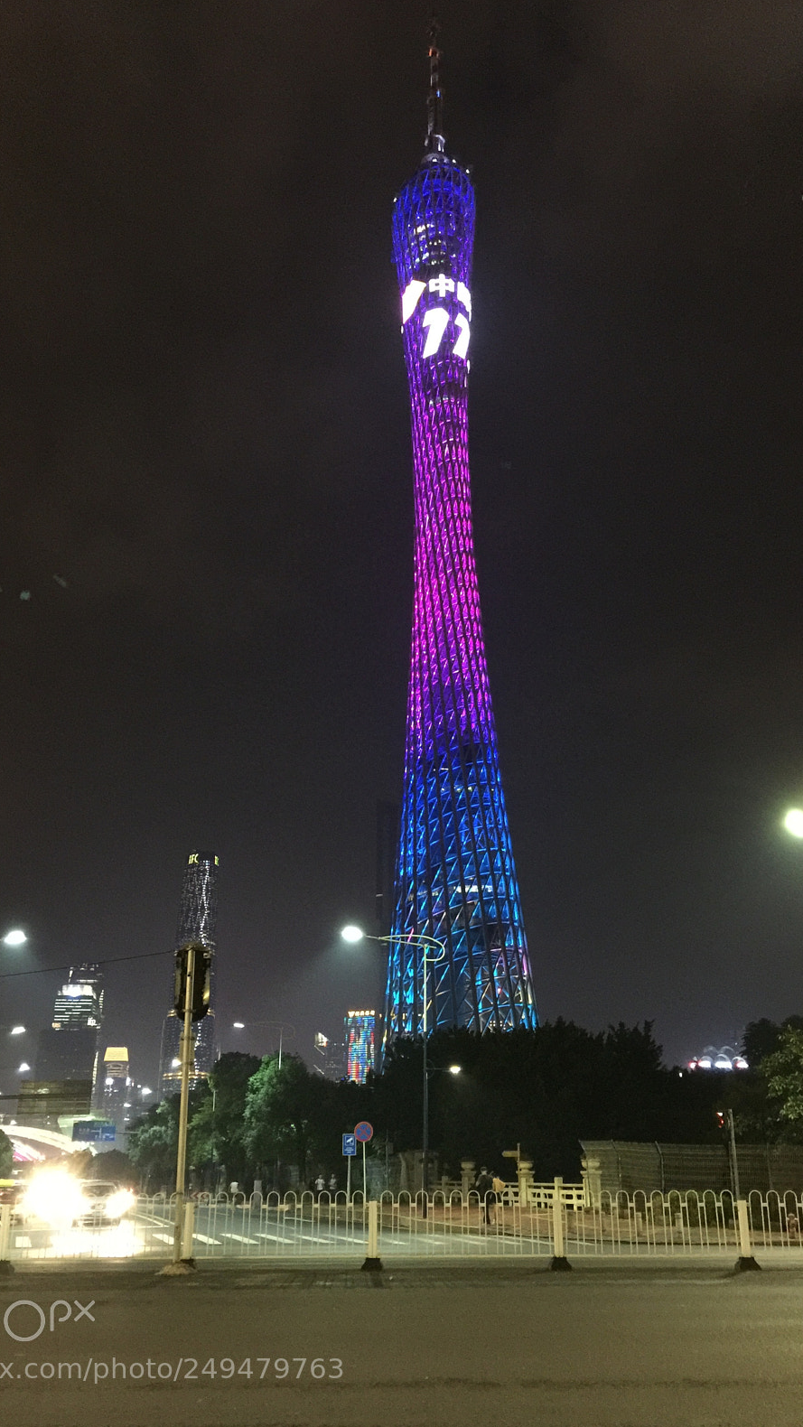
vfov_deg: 61.0
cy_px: 717
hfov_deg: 36.7
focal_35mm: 32
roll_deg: +1.2
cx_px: 413
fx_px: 1211
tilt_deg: +22.9
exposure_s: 1/8
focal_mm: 4.15
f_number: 2.2
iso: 200
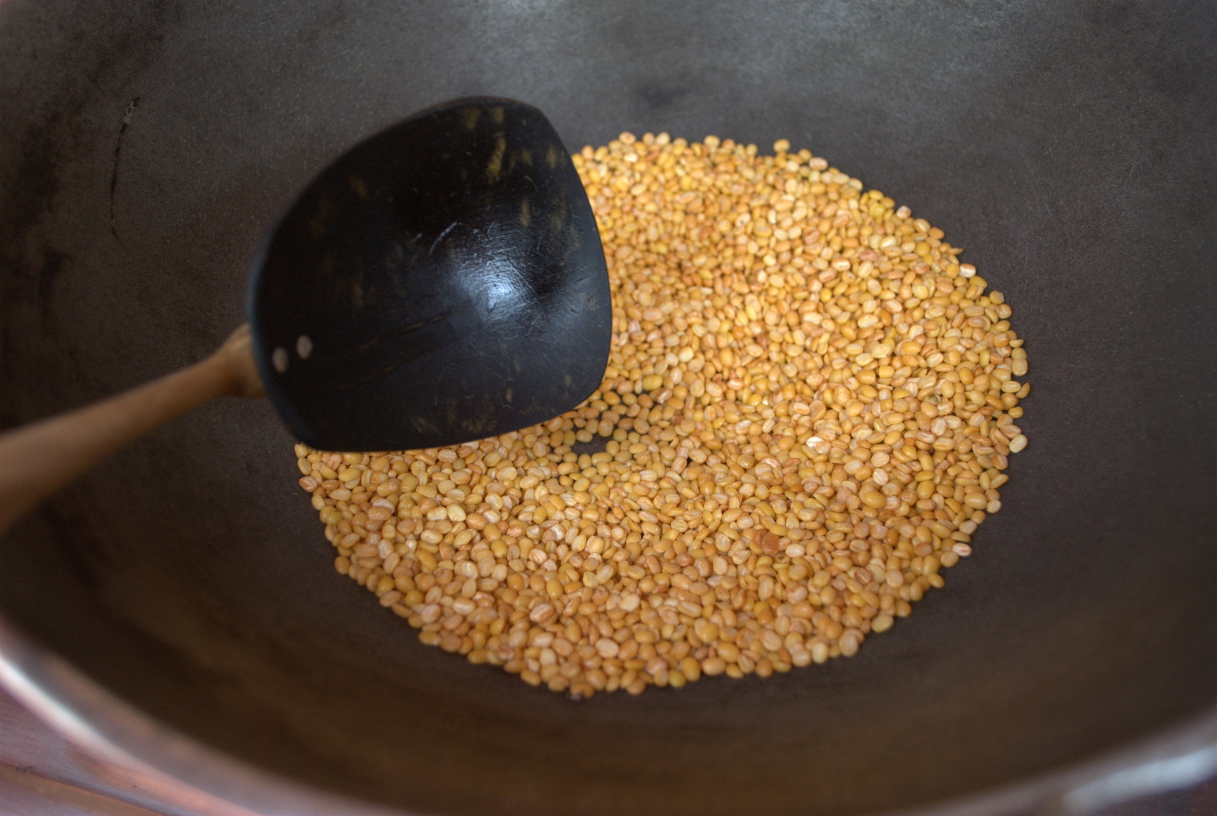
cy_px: 408
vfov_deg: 37.0
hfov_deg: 53.1
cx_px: 608
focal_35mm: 36
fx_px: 1219
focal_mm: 24
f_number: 4.2
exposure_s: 1/50
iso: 400
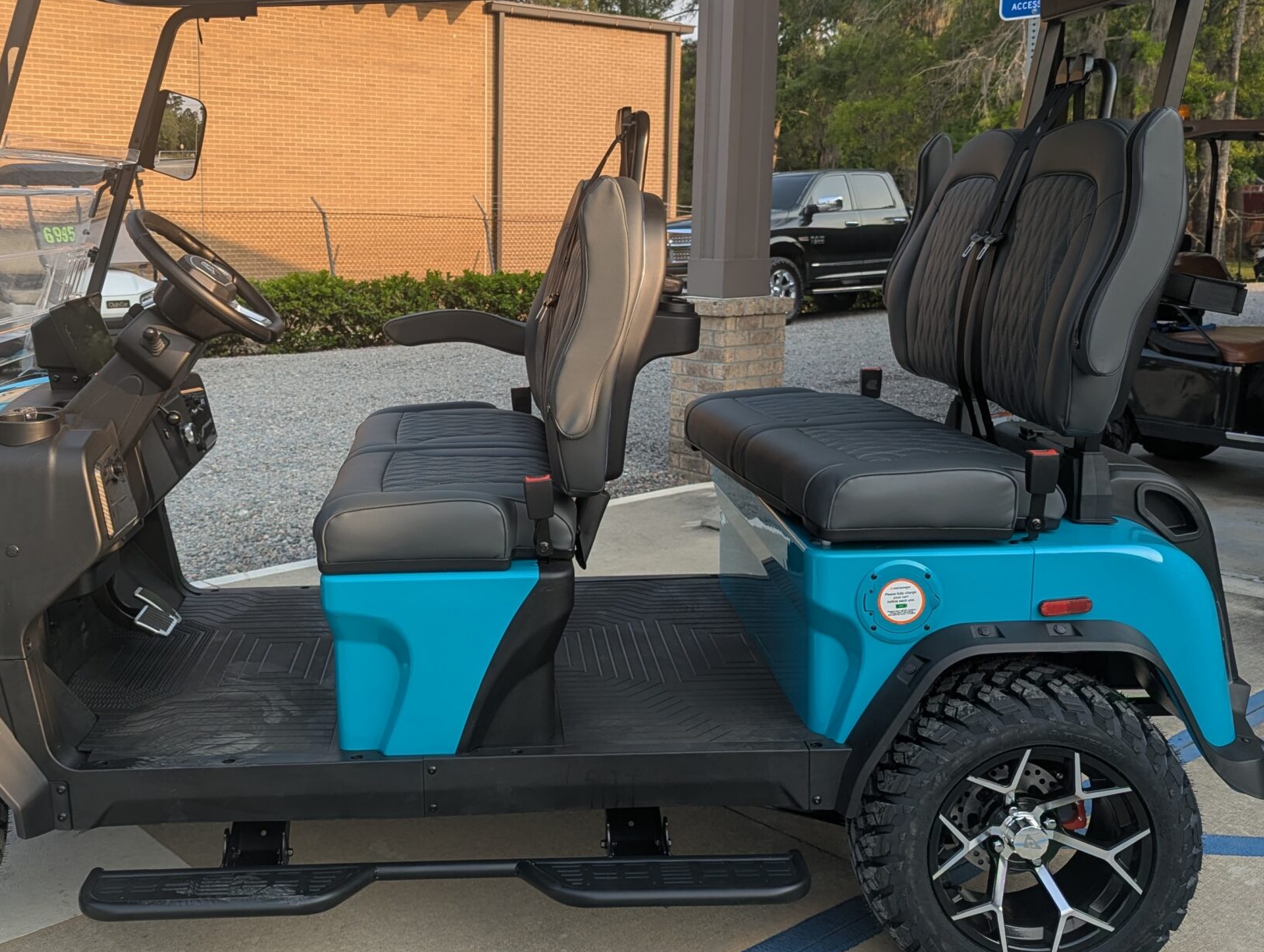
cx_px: 498
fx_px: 1390
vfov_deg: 37.7
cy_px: 388
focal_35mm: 38
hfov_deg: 48.6
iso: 46
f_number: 1.85
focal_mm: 6.81
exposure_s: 1/593
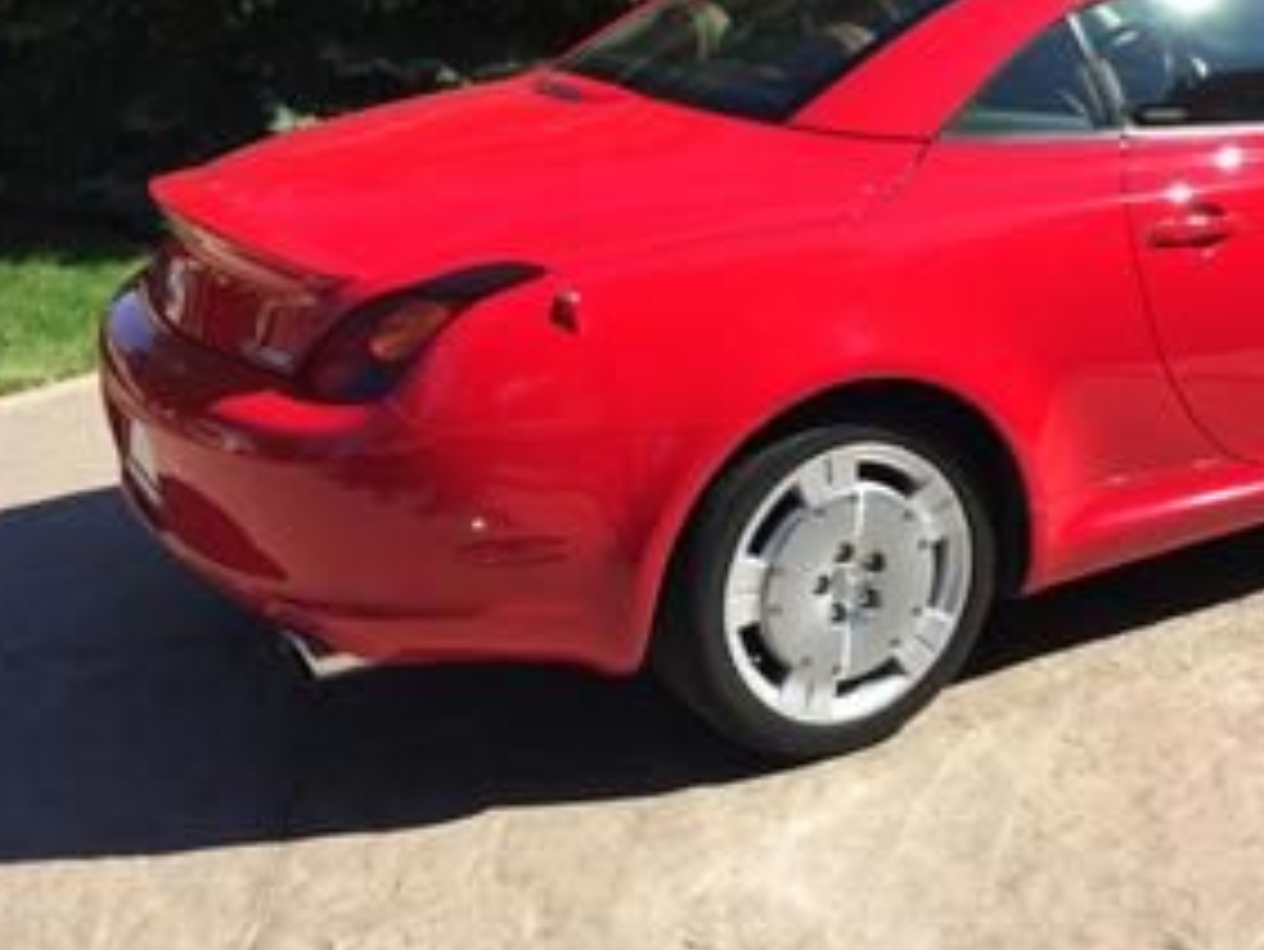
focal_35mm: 52
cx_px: 850
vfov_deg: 27.7
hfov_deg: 36.4
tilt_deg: -14.2
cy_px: 261
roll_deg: -2.3
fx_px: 1900
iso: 32
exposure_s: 1/1236
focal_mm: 4.15
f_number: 2.2
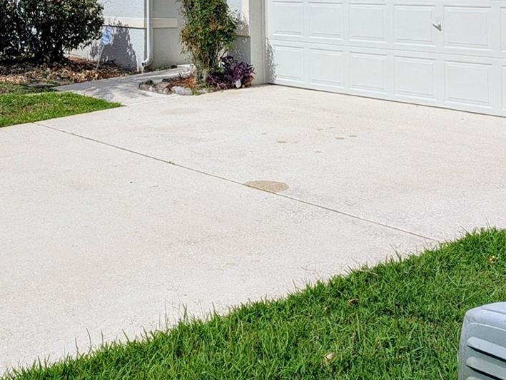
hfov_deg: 33.5
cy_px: -34
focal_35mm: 54
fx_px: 790
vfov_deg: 25.2
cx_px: 45
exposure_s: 1/2463
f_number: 1.68
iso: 26
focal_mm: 6.9
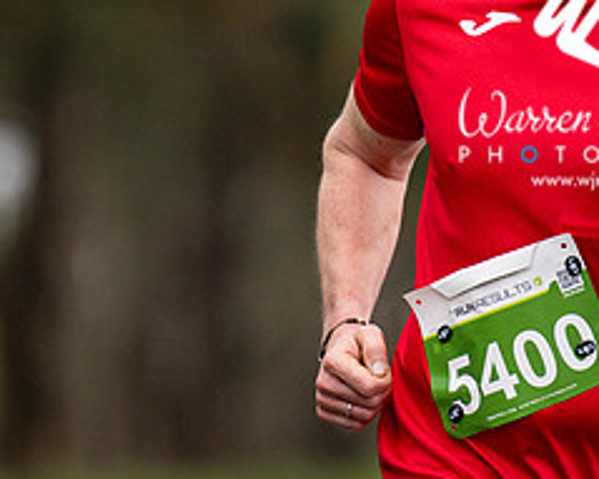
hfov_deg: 1.9
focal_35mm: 1023
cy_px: 75
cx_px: 622
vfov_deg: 1.5
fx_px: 18128
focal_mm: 300
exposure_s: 1/1600
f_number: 2.8
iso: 450
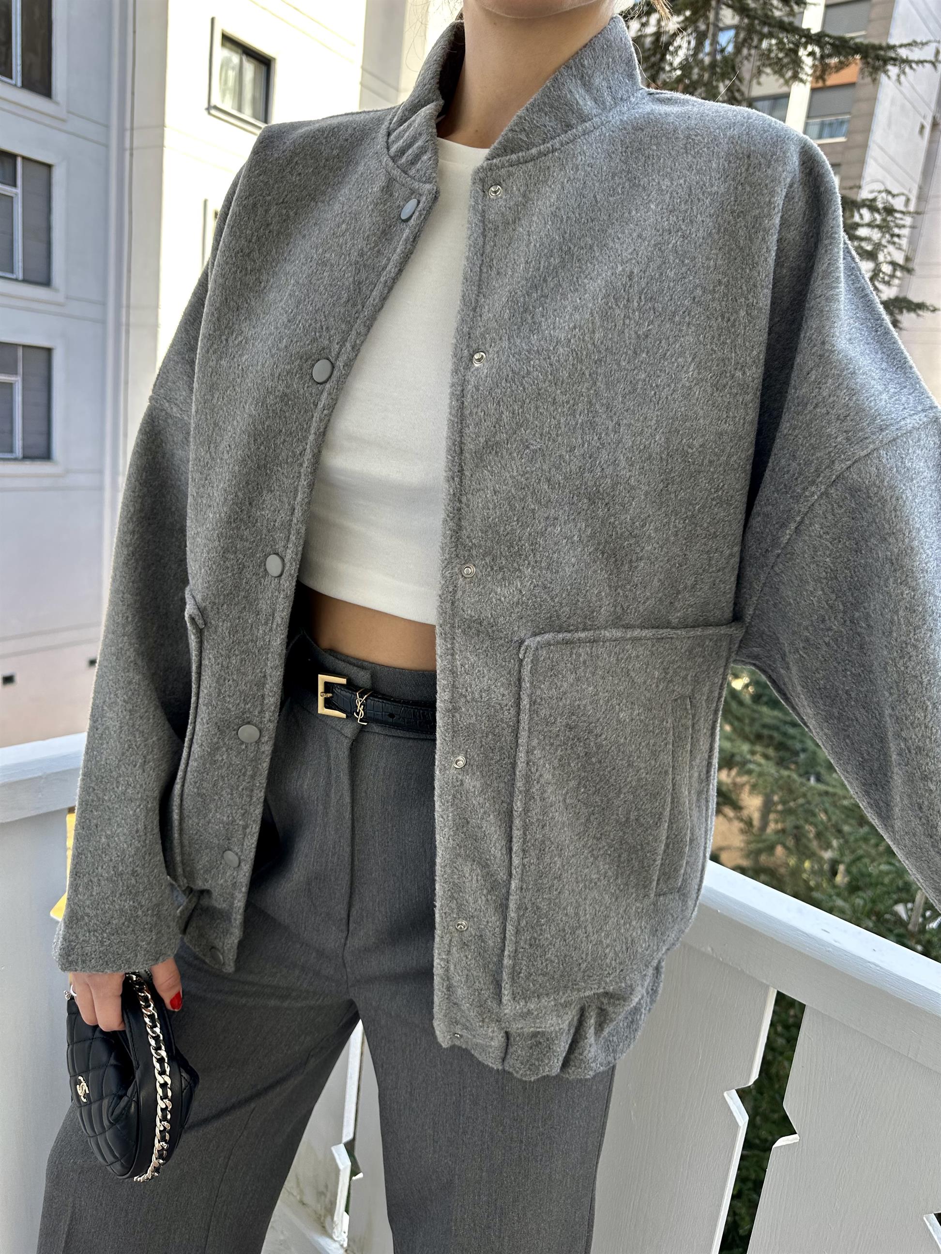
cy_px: 627
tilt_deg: -13.5
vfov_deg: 71.6
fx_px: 870
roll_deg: -6.6
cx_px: 470
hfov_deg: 56.8
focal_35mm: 24
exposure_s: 1/331
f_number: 1.78
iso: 80
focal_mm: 6.86
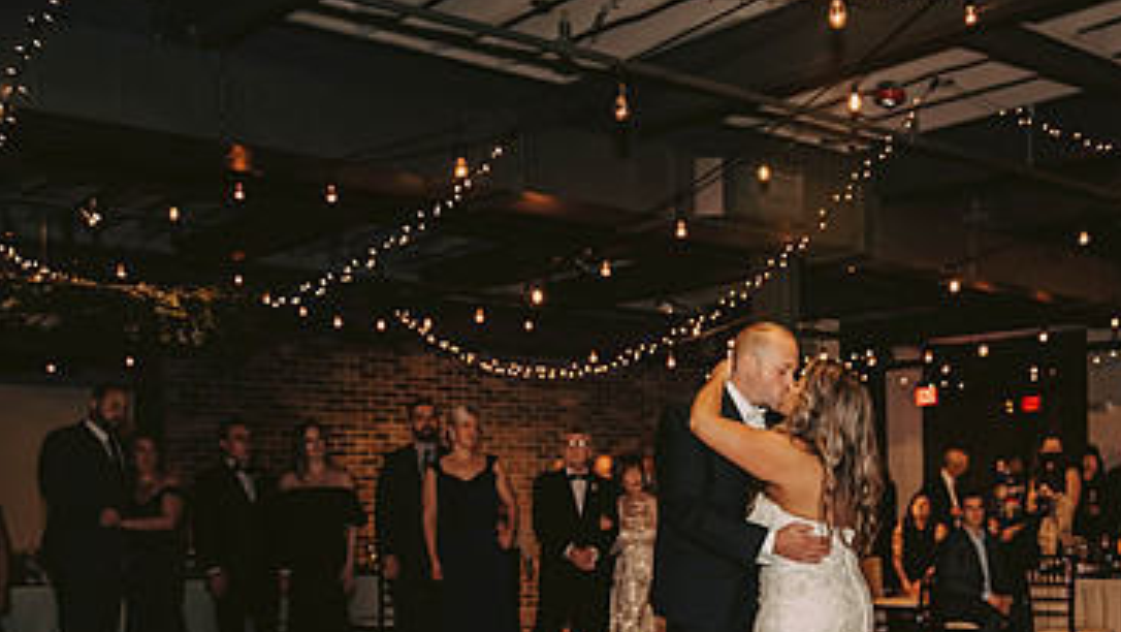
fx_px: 1398
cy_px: 510
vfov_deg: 25.0
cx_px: 771
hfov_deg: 42.9
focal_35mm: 47
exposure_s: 1/100
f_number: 3.2
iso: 1250
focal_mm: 28
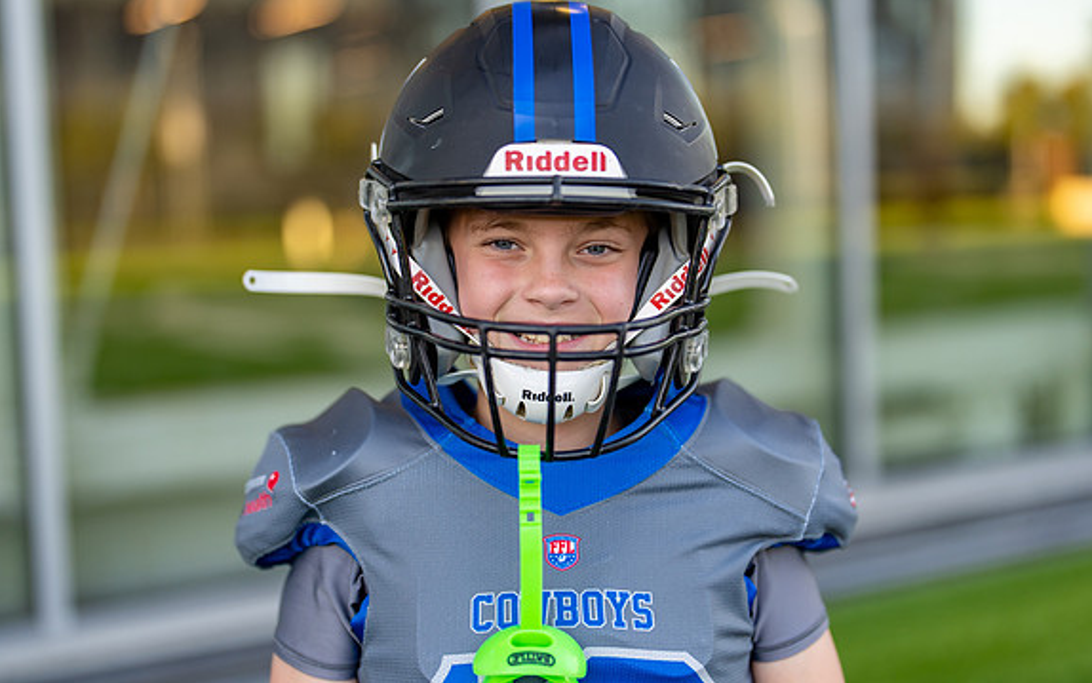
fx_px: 1697
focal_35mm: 57
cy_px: 323
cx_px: 550
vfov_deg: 22.8
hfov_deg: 35.7
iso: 100
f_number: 1.2
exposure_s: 1/640
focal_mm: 50
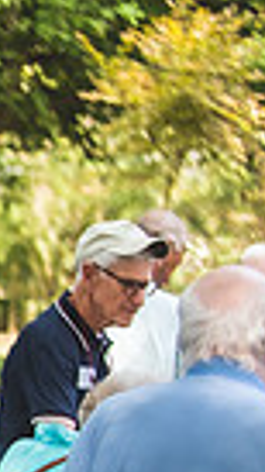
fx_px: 3887
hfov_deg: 3.8
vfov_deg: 6.9
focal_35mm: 311
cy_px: 388
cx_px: -647
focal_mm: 70
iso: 400
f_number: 2.8
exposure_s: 1/400
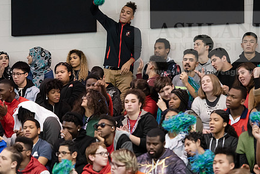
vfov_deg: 7.6
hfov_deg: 11.3
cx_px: 116
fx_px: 1315
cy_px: 85
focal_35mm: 182
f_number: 3.2
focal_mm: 135
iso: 4000
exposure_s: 1/200
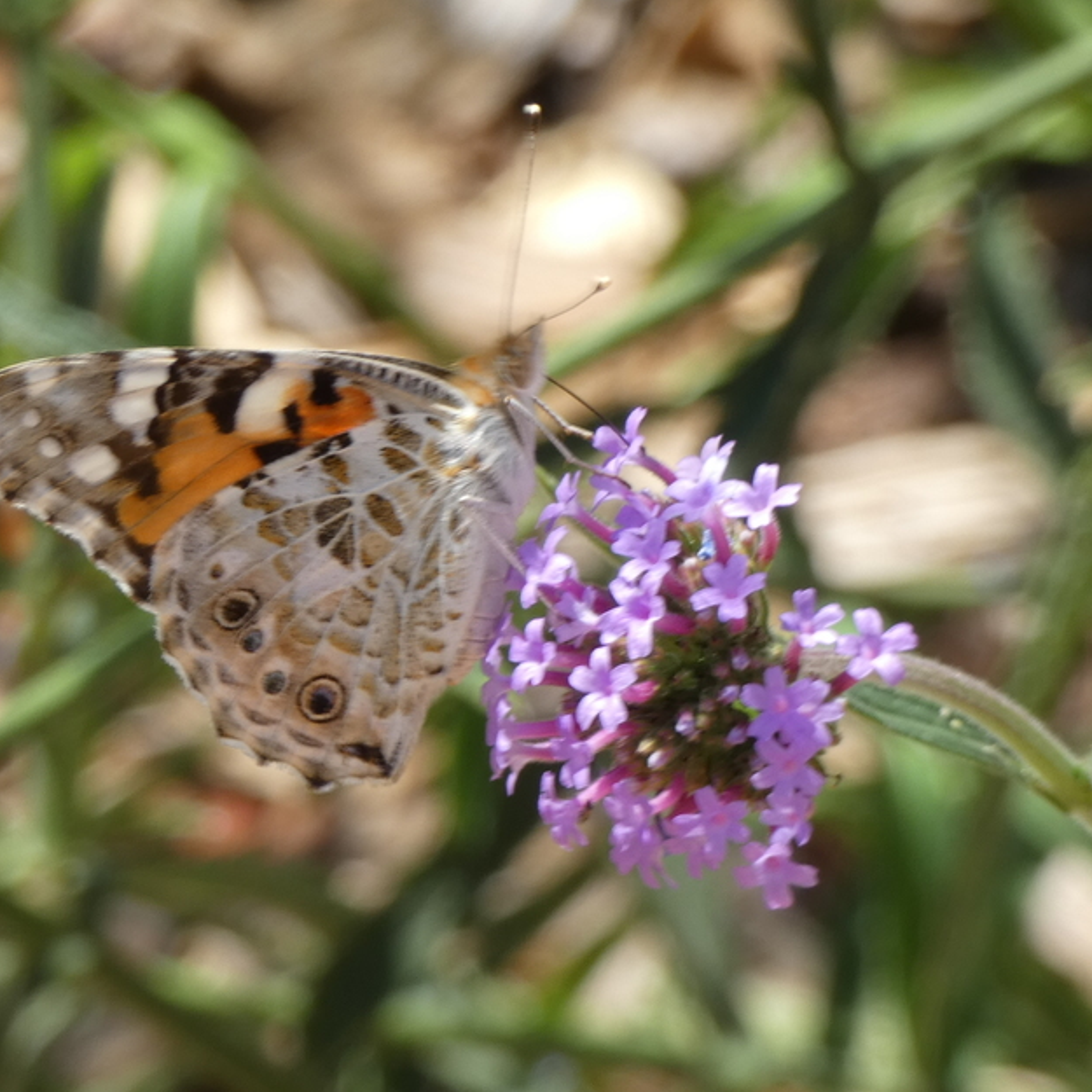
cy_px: 557
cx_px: 434
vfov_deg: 5.5
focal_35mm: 321
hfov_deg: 5.5
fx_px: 11457
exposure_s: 1/80
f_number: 5.5
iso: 80
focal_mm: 47.6
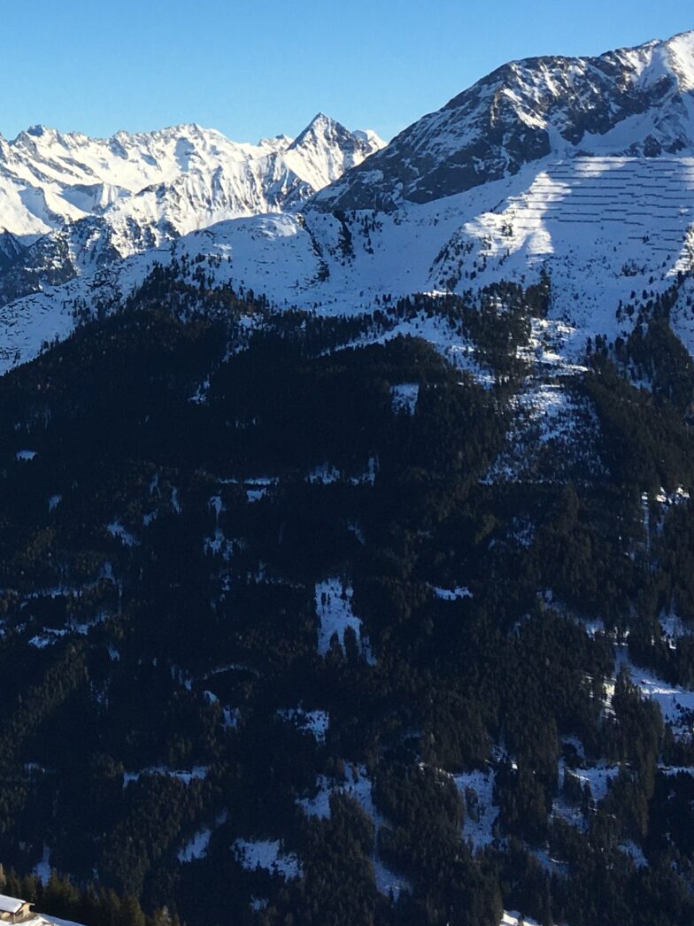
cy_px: 4
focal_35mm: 71
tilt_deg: +7.5
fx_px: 1899
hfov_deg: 19.8
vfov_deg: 26.0
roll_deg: -2.0
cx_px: -71
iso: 25
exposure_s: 1/1789
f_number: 2.2
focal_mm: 4.15
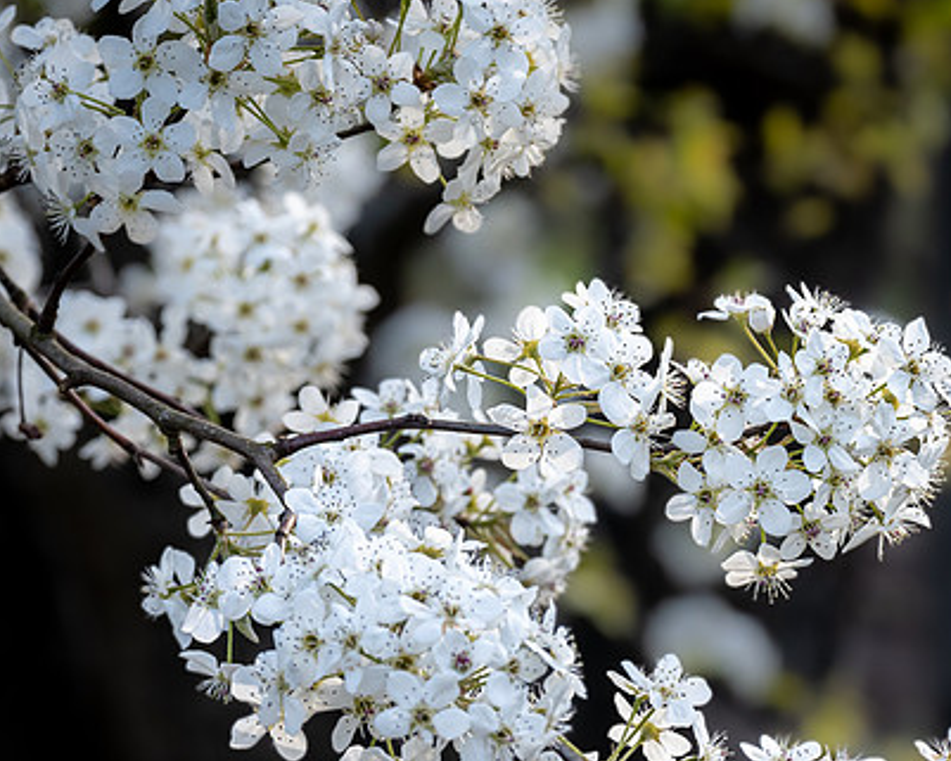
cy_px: 498
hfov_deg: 7.2
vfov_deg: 5.7
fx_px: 7601
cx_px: 391
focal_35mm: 270
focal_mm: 110
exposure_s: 1/200
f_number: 8
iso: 400
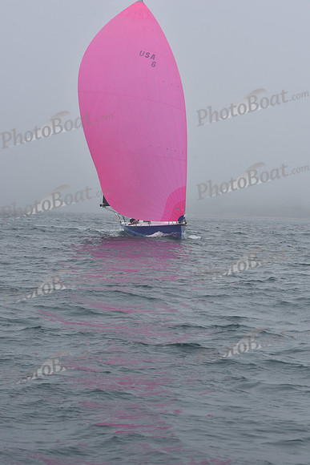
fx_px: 1291
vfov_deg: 20.4
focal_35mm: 100
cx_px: 155
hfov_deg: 13.7
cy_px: 232
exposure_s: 1/800
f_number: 10
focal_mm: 100
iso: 250
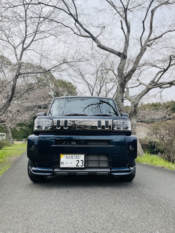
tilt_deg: +9.6
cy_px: 116
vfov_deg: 67.3
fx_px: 175
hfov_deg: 53.1
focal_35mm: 26
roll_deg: -0.1
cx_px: 88
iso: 50
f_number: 1.6
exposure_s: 1/1383
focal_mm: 4.2
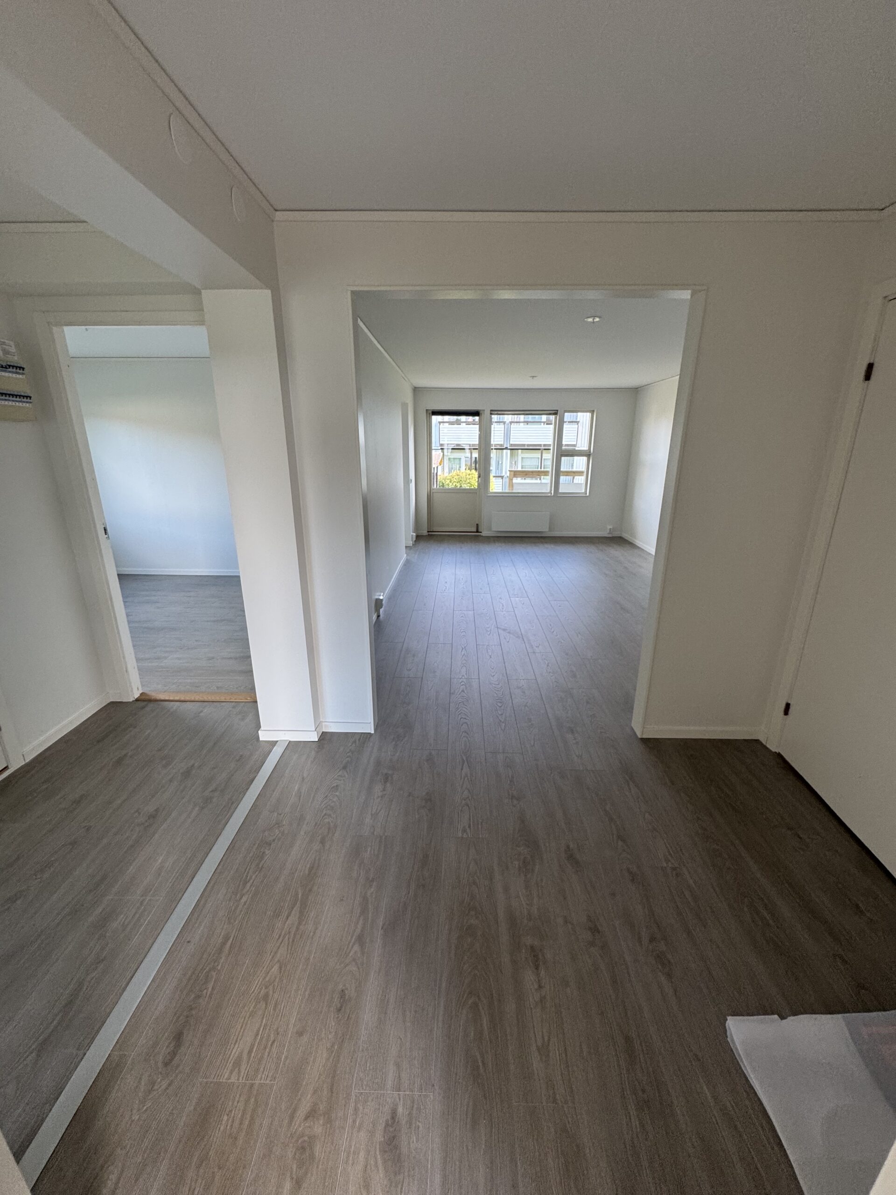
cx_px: 448
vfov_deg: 102.1
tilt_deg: -16.7
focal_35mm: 14
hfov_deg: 85.7
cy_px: 598
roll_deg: +0.3
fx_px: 483
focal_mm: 2.22
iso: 160
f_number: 2.2
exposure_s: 1/99
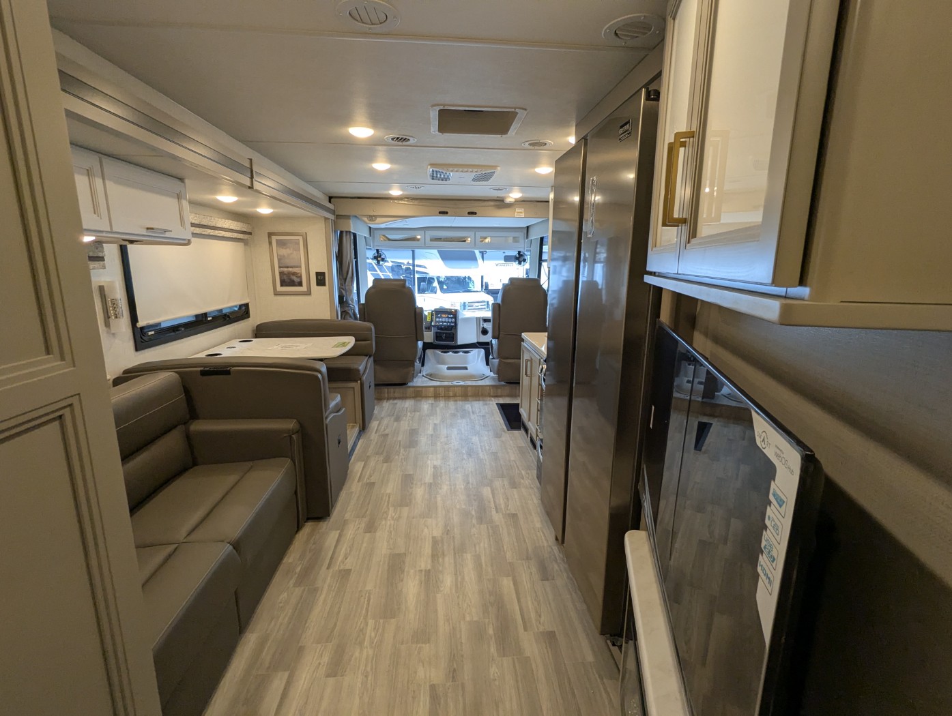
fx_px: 441
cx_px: 476
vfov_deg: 78.2
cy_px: 358
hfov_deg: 94.4
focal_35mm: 16
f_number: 2.2
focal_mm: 2.35
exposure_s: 1/122
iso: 177
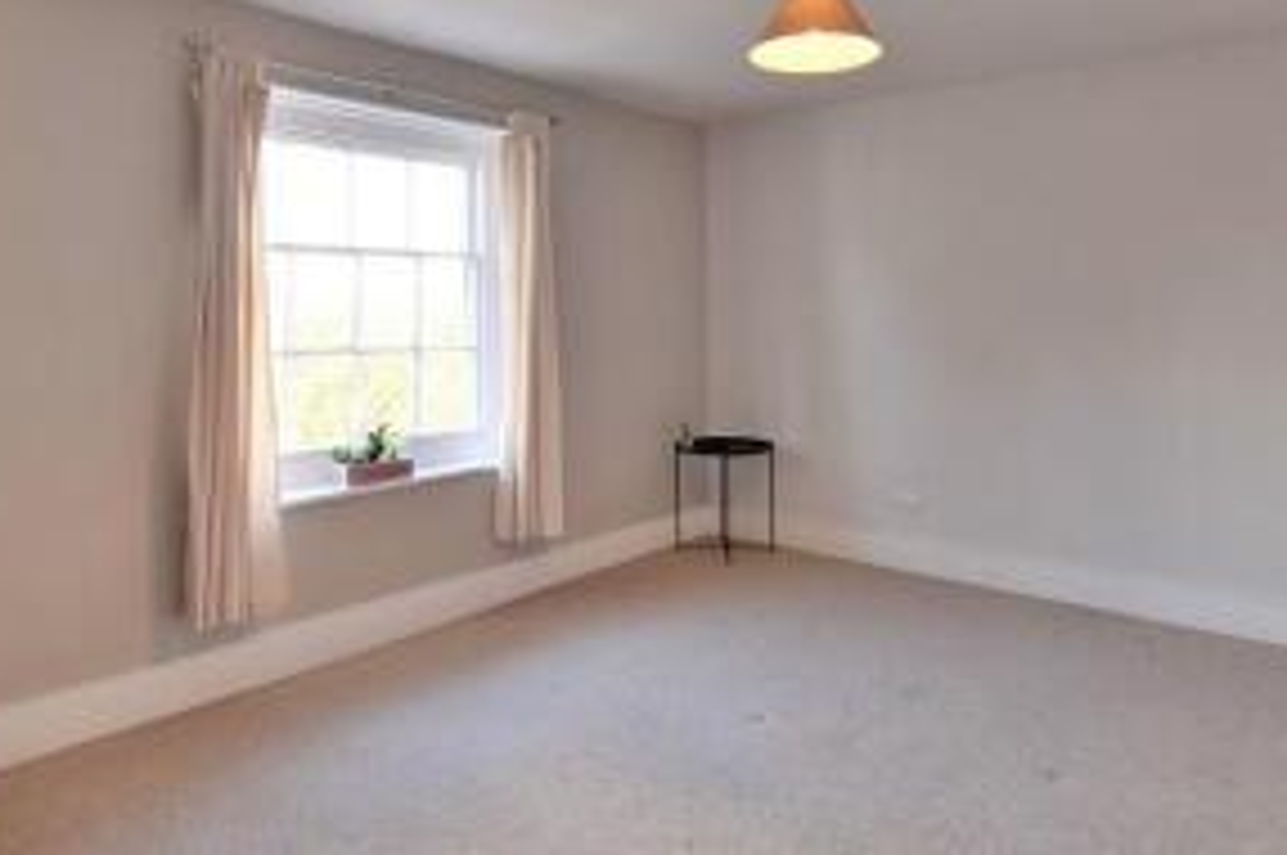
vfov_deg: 50.1
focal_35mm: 25
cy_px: 272
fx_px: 893
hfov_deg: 71.6
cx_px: 648
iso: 100
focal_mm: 10
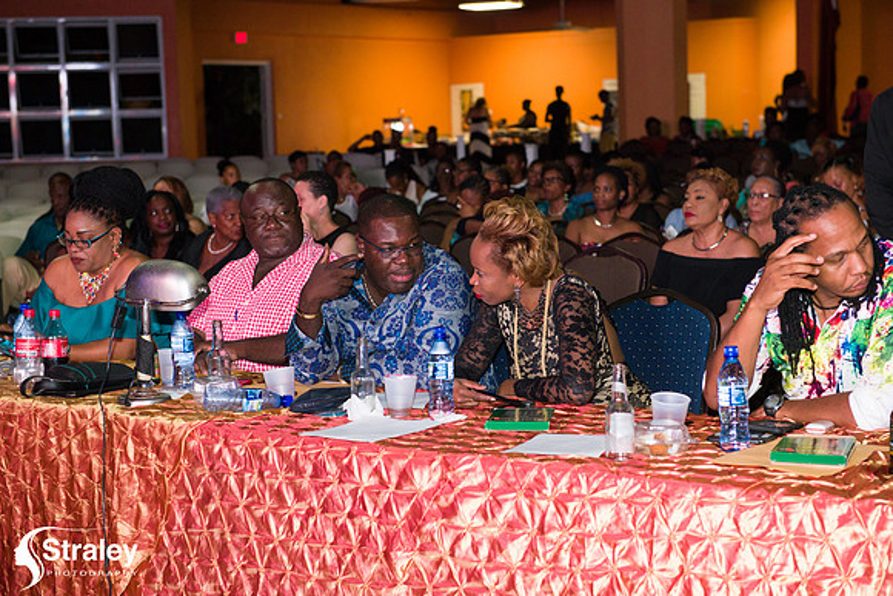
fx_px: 1737
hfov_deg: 28.8
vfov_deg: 19.5
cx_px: 446
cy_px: 298
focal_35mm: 70
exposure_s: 1/160
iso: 4000
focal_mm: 70
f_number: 5
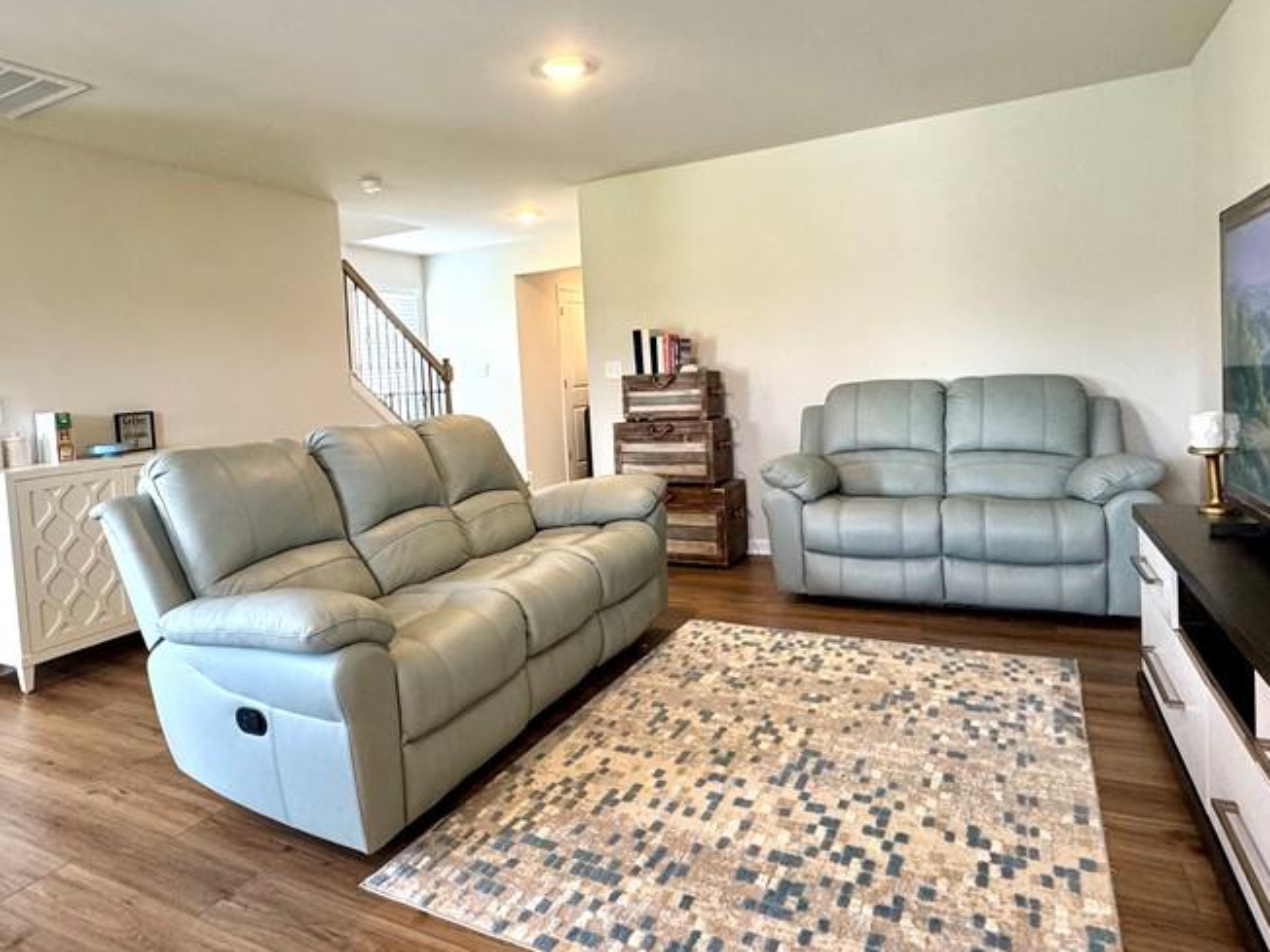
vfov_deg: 60.8
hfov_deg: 75.9
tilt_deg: -2.2
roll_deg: +3.6
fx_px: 807
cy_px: 409
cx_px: 543
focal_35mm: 22
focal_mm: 2.22
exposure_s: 1/60
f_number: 2.2
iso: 200
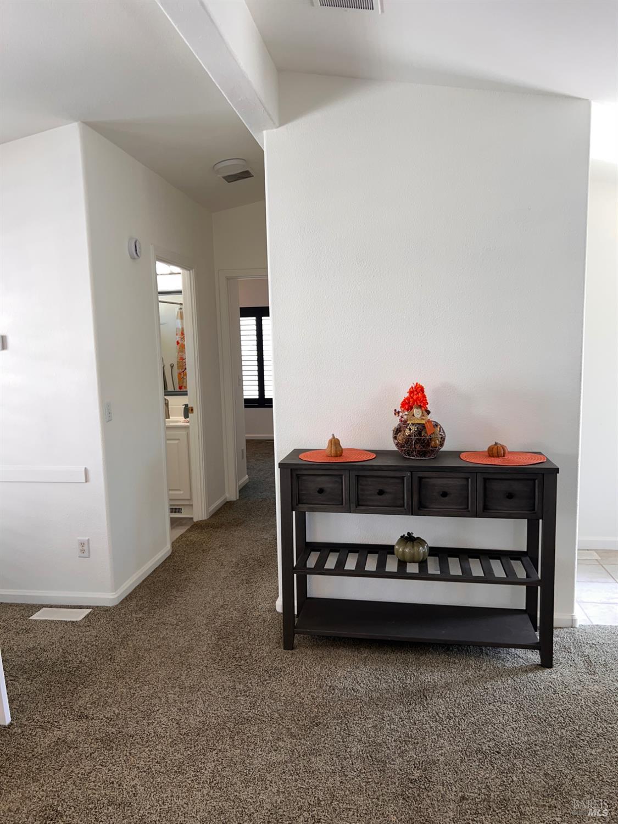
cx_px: 309
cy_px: 412
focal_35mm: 26
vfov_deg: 67.3
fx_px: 619
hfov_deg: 53.1
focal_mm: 5.7
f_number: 1.5
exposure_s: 1/120
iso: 64
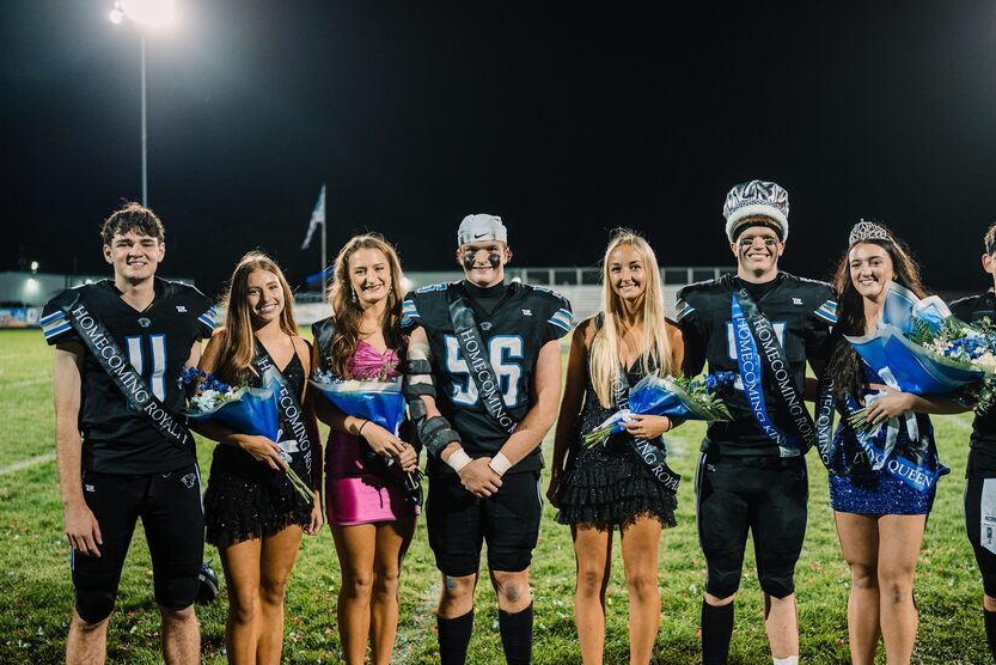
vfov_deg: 31.9
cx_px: 581
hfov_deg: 46.2
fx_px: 1162
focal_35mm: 42
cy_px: 373
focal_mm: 35
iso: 1000
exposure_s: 1/200
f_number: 1.4
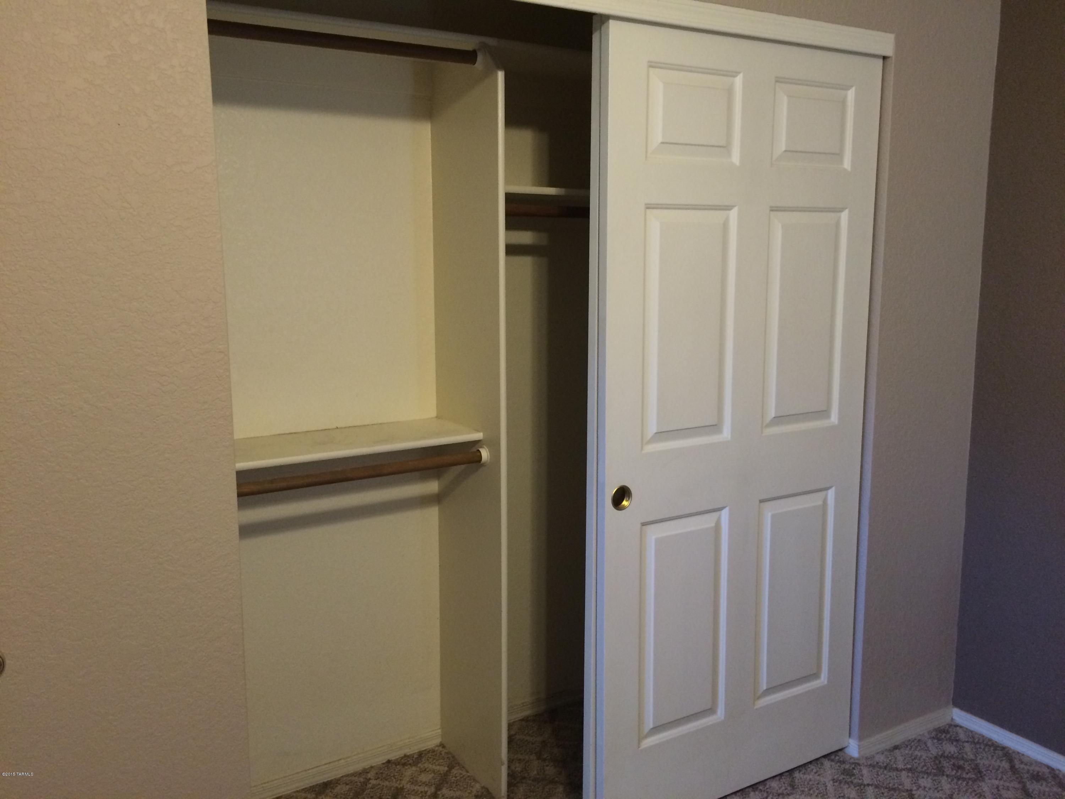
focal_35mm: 29
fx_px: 892
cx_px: 532
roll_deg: +1.4
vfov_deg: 48.2
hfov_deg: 61.7
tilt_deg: -9.4
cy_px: 400
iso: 250
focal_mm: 4.15
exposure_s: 1/30
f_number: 2.2
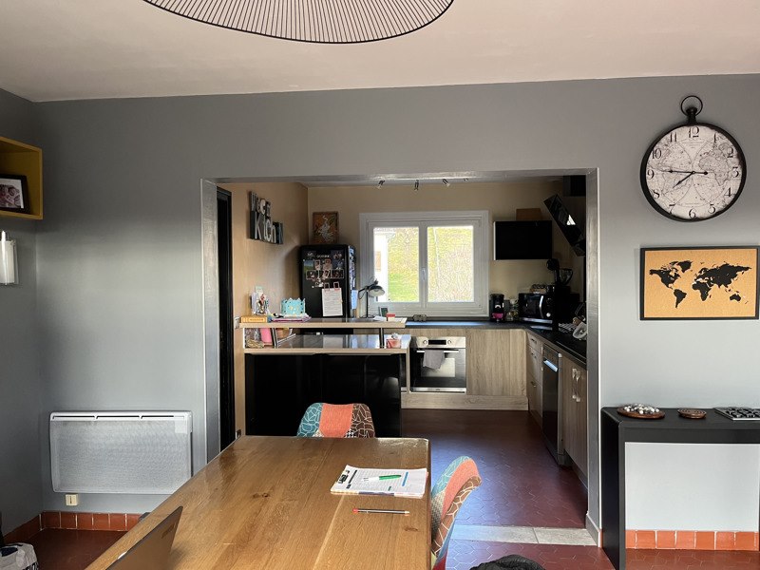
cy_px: 285
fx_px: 571
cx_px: 380
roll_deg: +0.8
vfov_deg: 53.1
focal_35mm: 26
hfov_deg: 67.3
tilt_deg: -2.0
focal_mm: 5.1
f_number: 1.6
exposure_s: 1/60
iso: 125
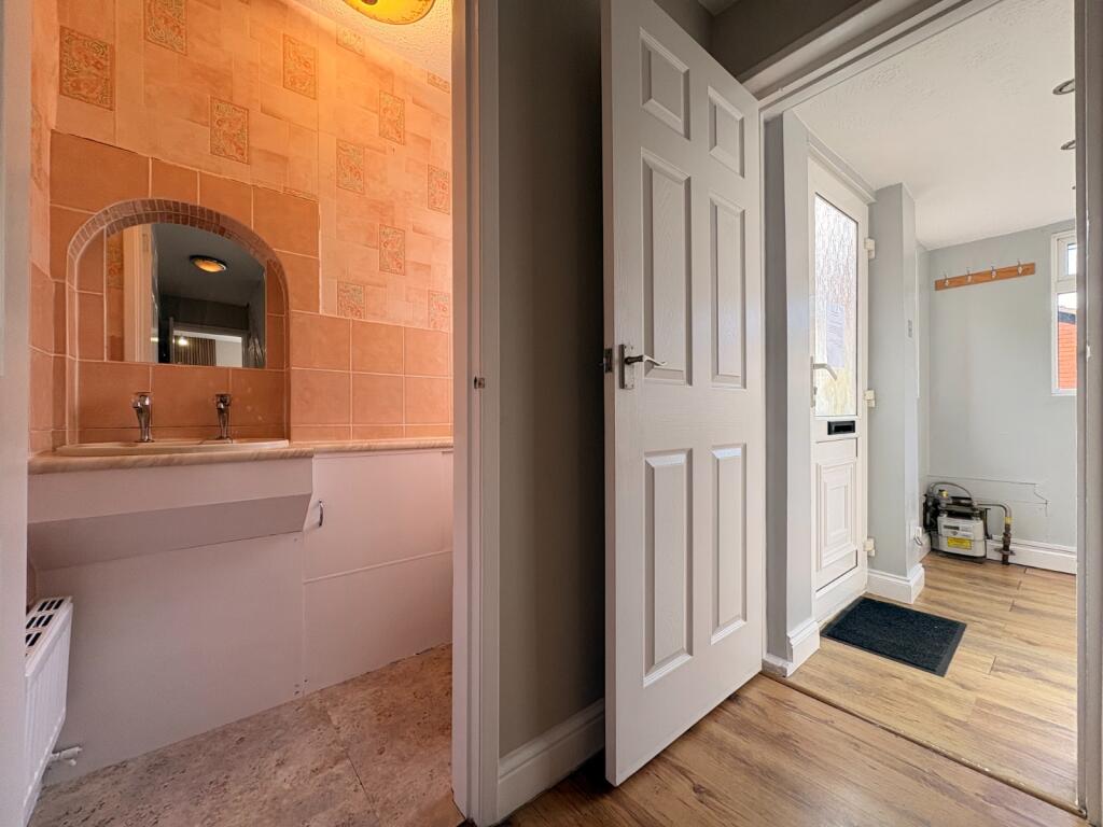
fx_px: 446
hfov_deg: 102.1
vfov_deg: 85.7
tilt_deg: +0.3
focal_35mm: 14
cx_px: 552
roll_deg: +1.0
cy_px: 414
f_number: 2.2
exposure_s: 1/99
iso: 125
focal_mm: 2.22
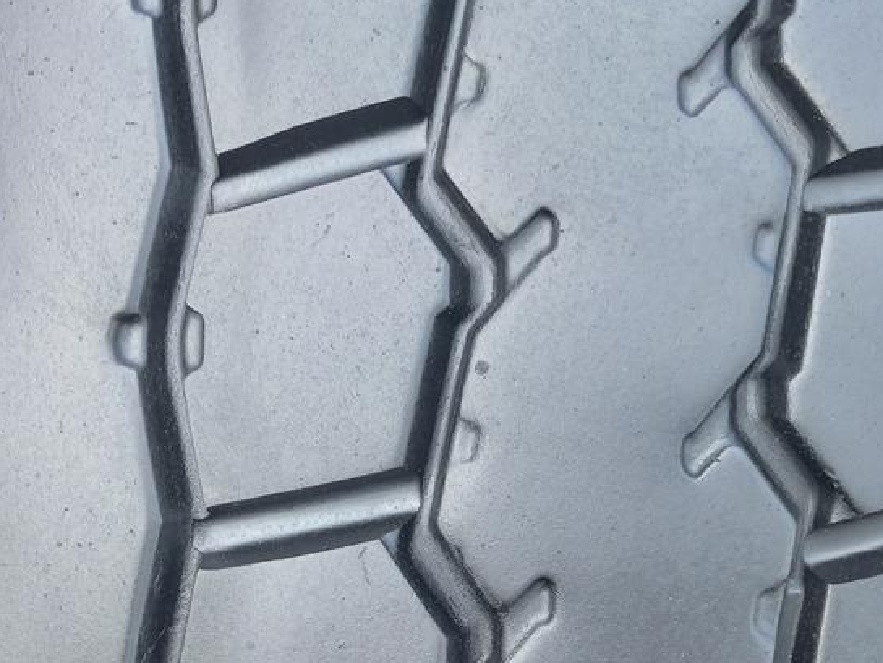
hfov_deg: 40.1
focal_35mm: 47
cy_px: 251
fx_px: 1199
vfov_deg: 30.8
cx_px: 565
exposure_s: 1/100
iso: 50
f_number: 1.8
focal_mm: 4.65
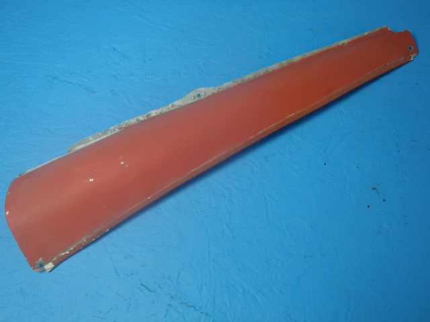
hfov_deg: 63.4
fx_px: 348
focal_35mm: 28
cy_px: 161
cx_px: 215
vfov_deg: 49.7
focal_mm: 5
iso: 200
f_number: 3.9
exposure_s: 1/60
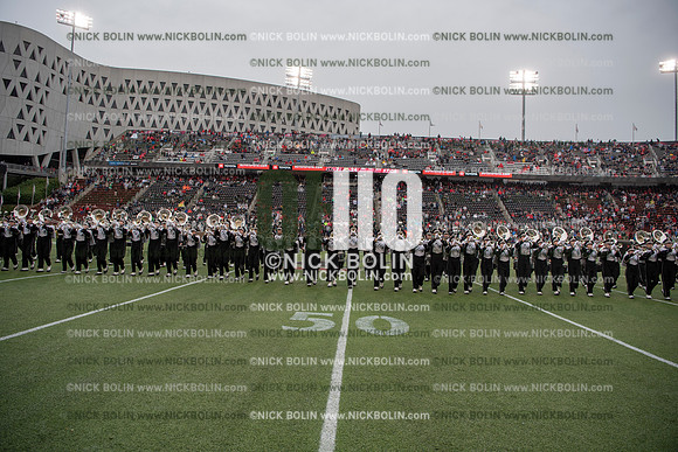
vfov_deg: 53.2
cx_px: 339
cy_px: 226
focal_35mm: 24
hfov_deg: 73.7
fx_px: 452
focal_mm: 24
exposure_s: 1/800
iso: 250
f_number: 3.5
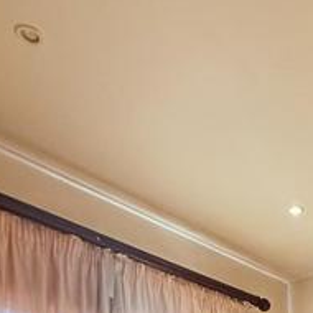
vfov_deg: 24.1
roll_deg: +3.5
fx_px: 532
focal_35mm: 52
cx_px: 367
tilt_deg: -0.5
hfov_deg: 28.8
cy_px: 494
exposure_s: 1/100
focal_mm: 2.22
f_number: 2.2
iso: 160
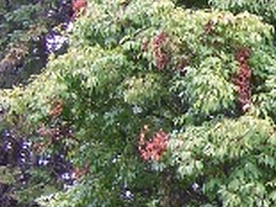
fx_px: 1171
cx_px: 502
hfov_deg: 12.3
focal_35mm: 147
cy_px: 87
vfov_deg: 10.1
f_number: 2.8
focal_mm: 6.3
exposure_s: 1/100
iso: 80
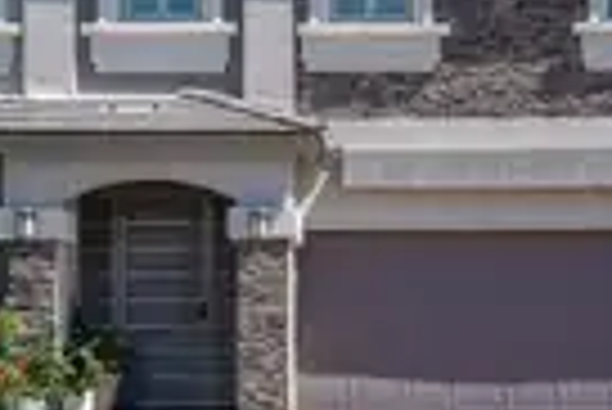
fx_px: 1447
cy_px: 331
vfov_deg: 16.0
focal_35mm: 85
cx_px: 387
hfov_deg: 23.8
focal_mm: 29
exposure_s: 1/160
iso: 100
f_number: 9
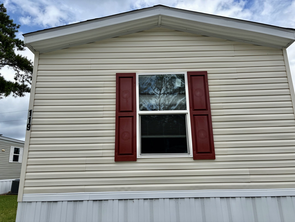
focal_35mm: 26
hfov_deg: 67.3
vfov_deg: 53.1
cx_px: 148
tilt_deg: +15.1
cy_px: 111
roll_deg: +1.6
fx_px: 222
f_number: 1.6
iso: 64
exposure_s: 1/5814
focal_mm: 5.96
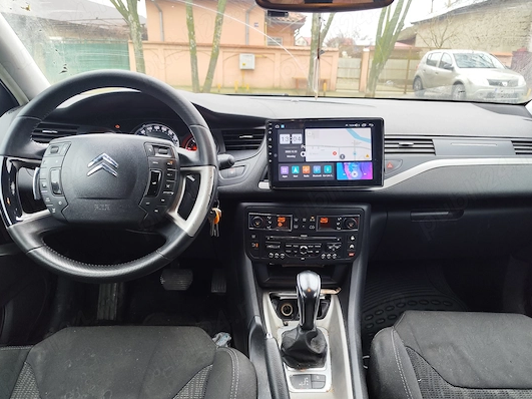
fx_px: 399
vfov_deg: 53.0
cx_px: 271
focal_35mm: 26
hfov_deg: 67.3
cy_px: 196
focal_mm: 6.19
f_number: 1.65
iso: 125
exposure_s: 1/50
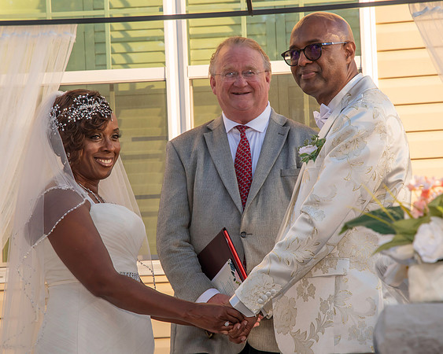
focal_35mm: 124
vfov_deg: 12.4
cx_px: 230
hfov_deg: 15.5
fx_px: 1630
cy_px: 173
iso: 400
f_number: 8
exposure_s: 1/250
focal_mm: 72
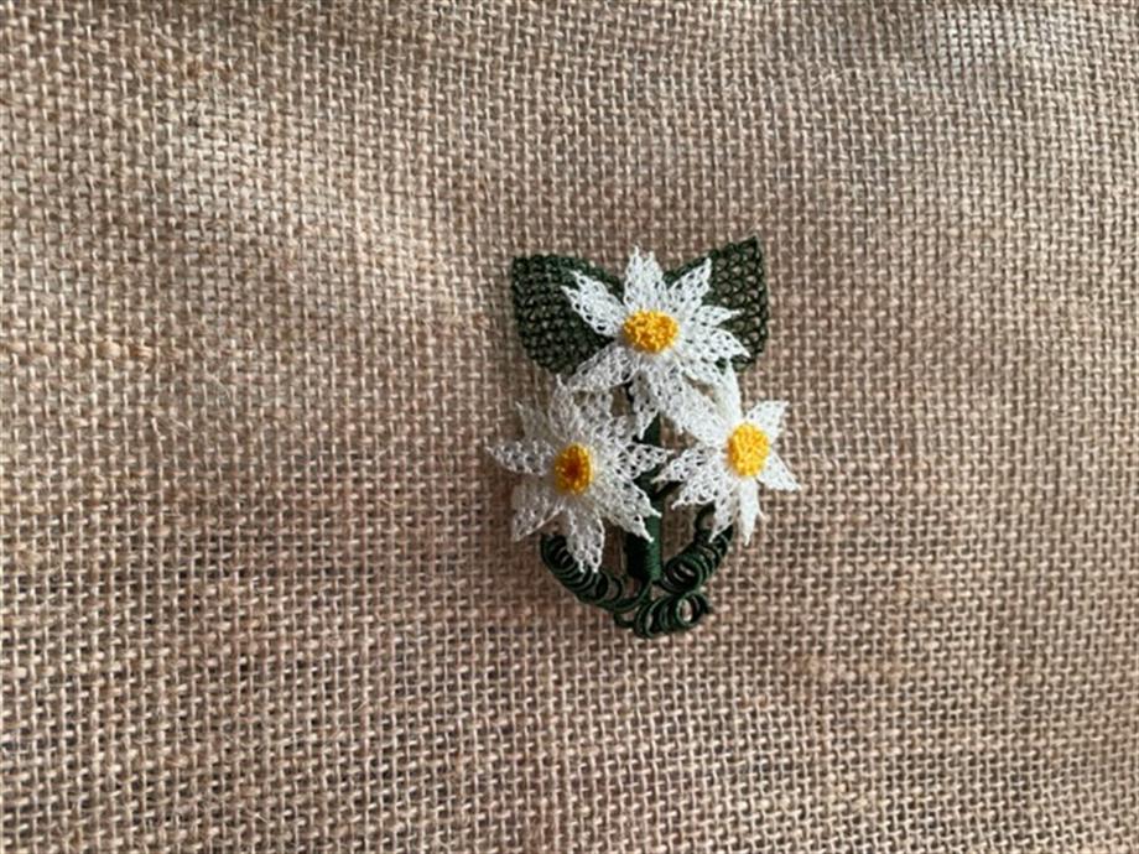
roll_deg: -0.8
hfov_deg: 67.3
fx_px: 856
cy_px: 427
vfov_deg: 53.1
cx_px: 570
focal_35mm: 26
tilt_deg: -1.3
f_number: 1.6
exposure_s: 1/121
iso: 64
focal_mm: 4.2
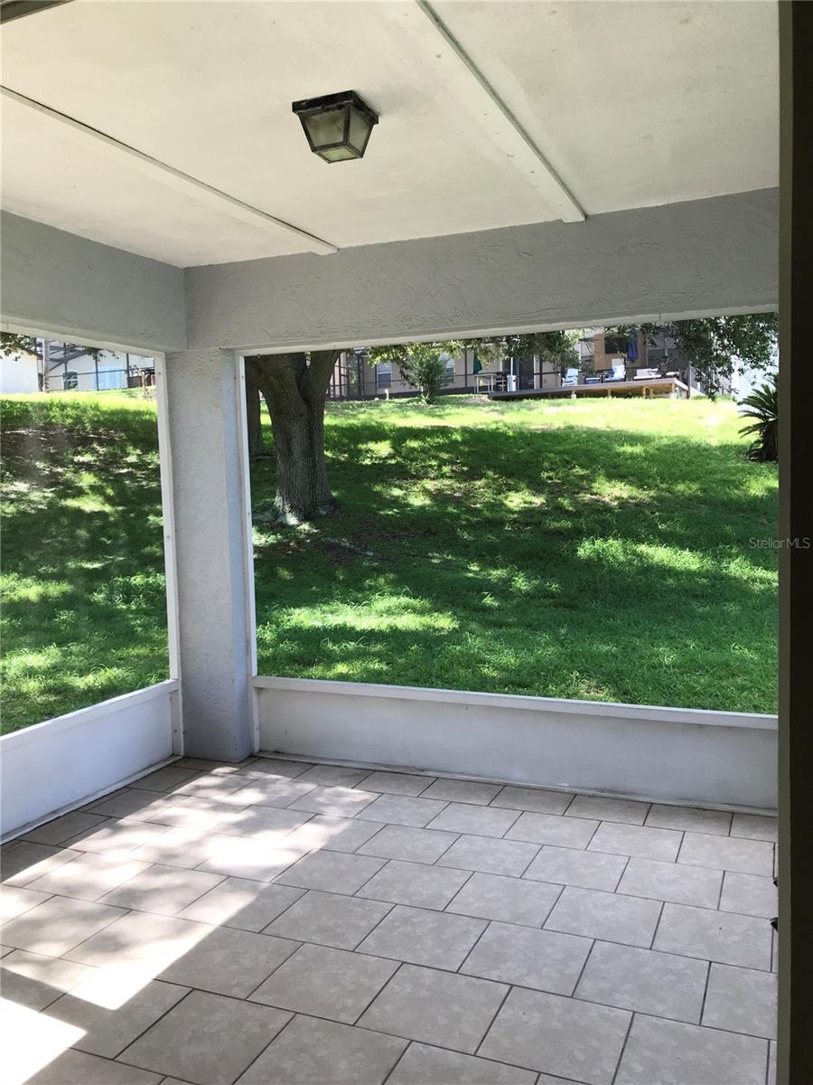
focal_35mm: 28
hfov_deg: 49.7
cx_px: 406
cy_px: 542
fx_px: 877
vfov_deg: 63.4
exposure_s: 1/207
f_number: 1.8
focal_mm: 3.99
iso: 20
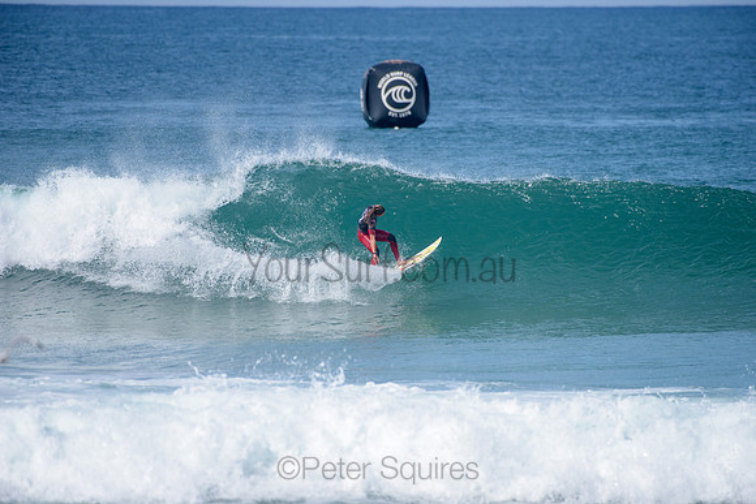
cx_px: 378
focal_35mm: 500
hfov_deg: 4.1
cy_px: 252
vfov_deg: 2.8
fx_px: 10502
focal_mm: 500
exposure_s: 1/2500
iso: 250
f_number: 6.3
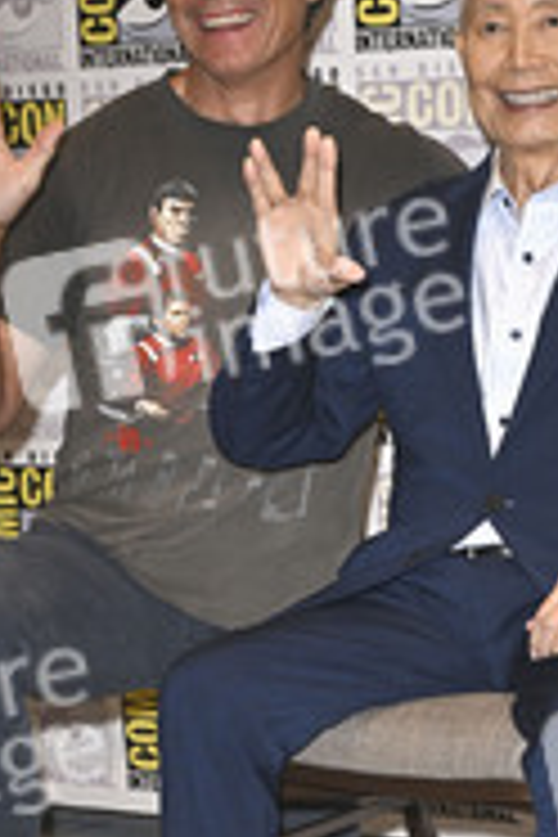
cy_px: 531
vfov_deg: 23.1
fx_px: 2046
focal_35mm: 88
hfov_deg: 15.5
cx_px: 364
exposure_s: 1/250
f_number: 6.3
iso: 2000
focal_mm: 41
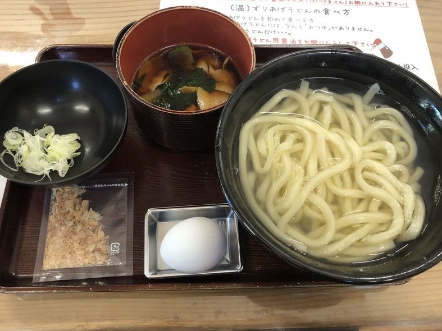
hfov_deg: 61.7
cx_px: 218
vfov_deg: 48.2
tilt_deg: -64.7
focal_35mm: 29
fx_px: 370
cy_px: 166
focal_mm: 3.99
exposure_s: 1/17
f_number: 1.8
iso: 40
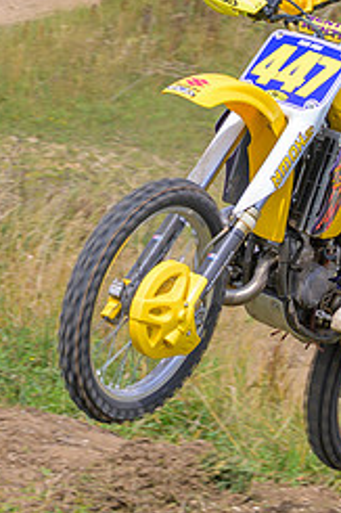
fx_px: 2860
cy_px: 284
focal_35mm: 201
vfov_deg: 10.2
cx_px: 45
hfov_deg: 6.8
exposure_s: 1/320
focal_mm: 40
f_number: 4
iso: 50
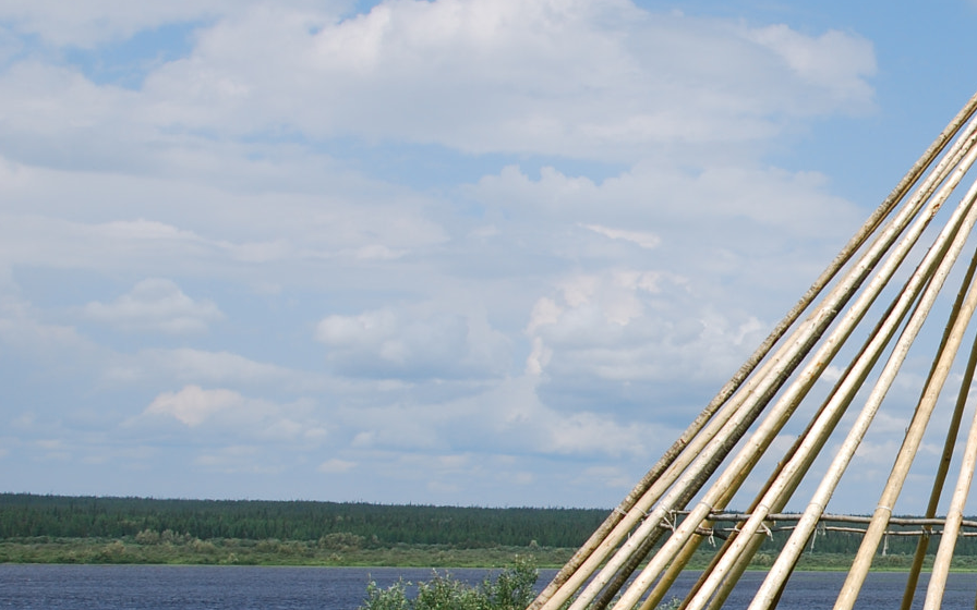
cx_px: 1078
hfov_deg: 24.9
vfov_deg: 16.9
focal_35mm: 77
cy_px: 445
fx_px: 2050
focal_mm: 22
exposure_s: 1/250
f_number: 9
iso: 100
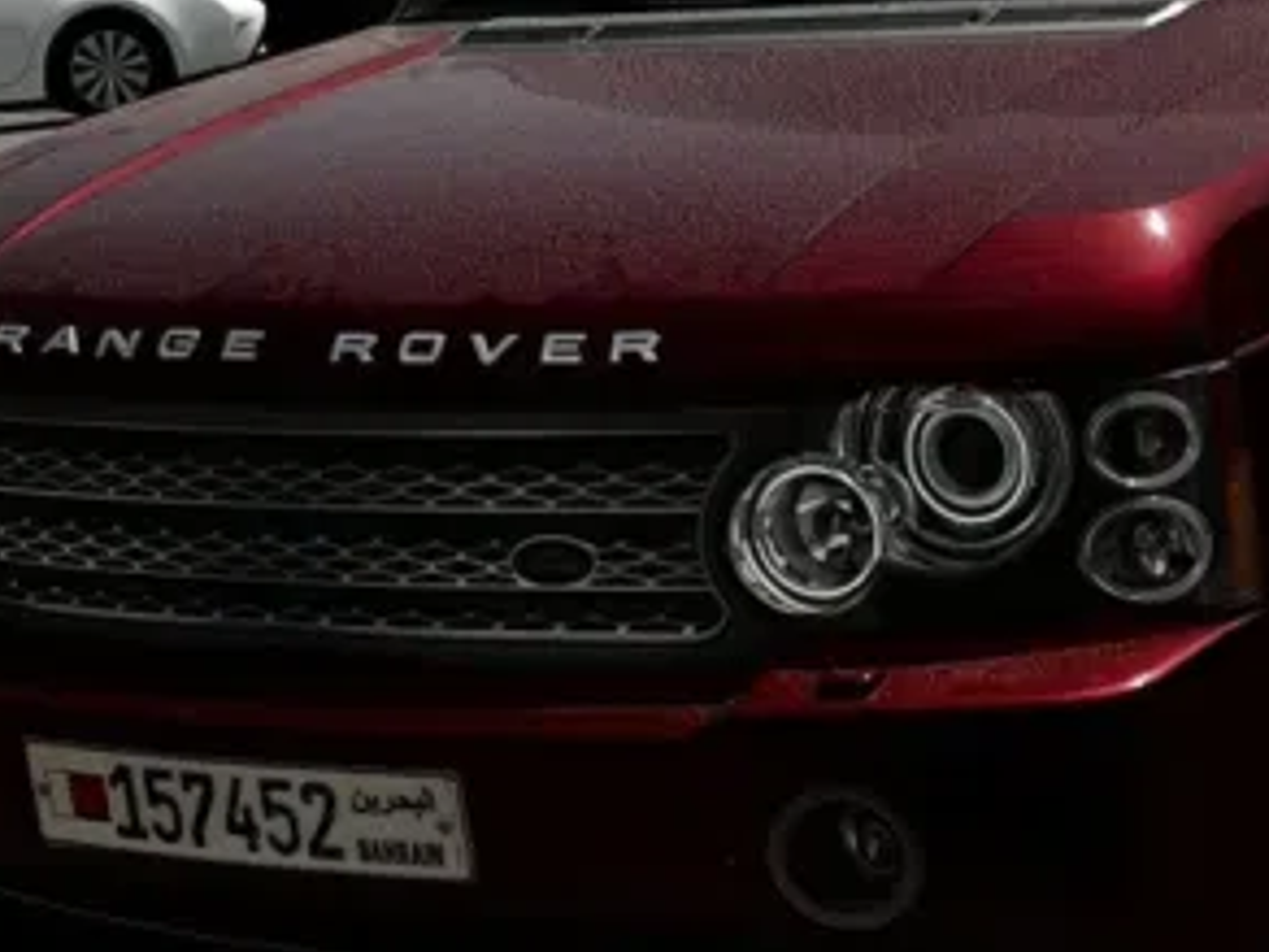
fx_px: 2090
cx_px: 717
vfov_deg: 25.4
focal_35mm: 57
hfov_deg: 33.7
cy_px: 274
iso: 50
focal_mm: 5.7
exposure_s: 1/12658
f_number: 1.5
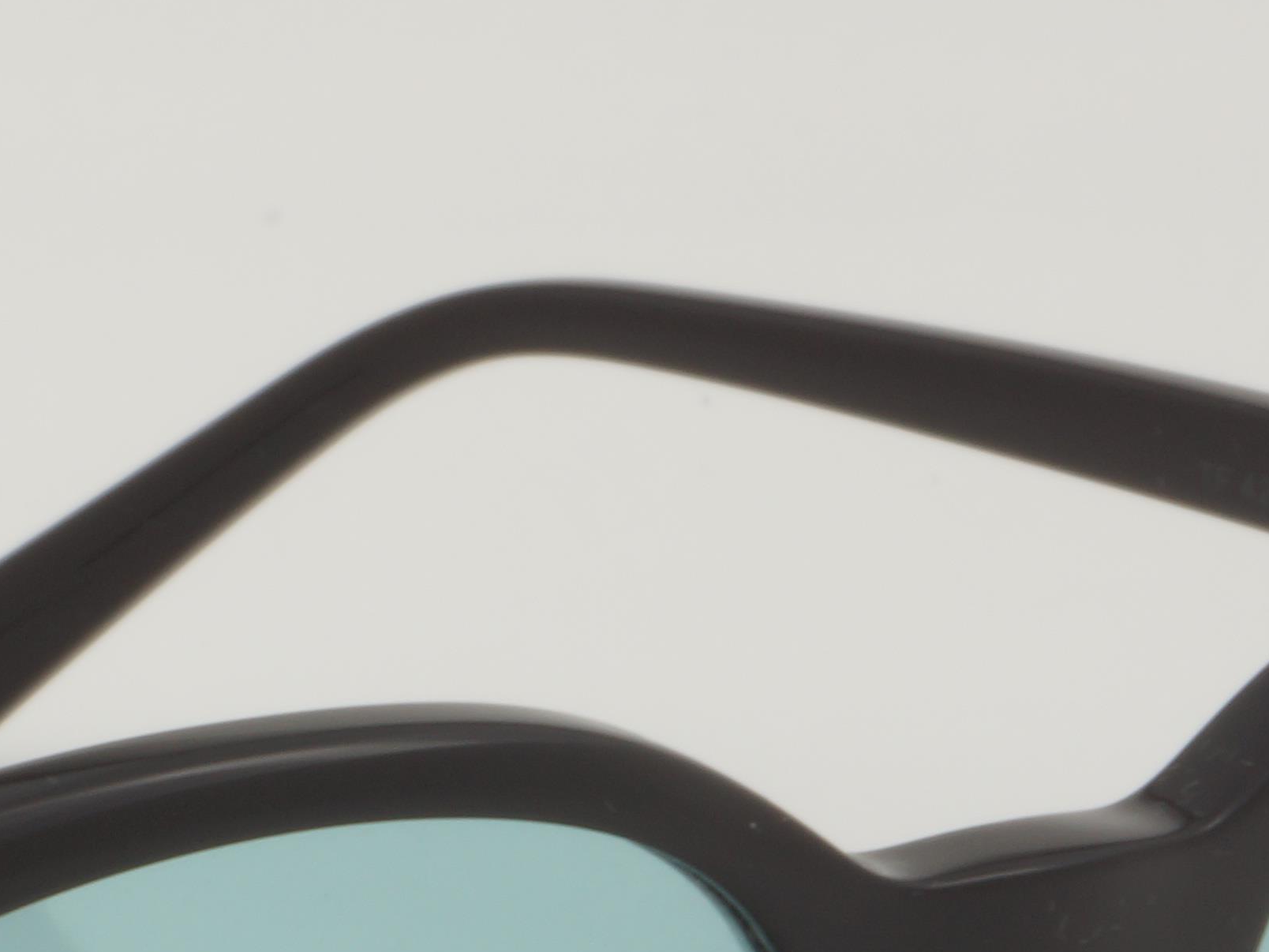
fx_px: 9861
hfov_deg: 7.3
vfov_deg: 5.5
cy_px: 1153
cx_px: -137
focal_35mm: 269
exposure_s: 1/3
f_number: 32
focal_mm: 50
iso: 100
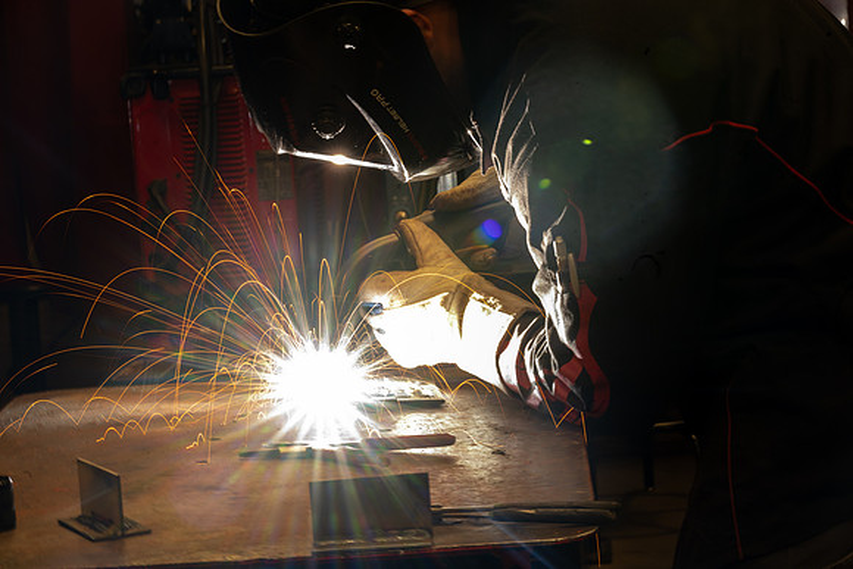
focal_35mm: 125
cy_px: 284
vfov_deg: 11.0
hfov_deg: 16.4
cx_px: 426
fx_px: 2962
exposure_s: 1
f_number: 22
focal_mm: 125
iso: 160
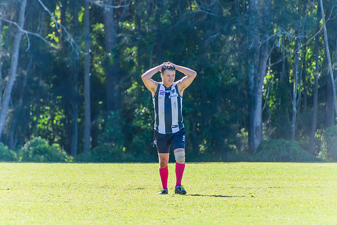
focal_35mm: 629
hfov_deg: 3.3
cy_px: 112
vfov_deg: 2.2
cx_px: 168
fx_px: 5885
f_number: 6.3
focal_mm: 400
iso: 800
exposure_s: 1/1000
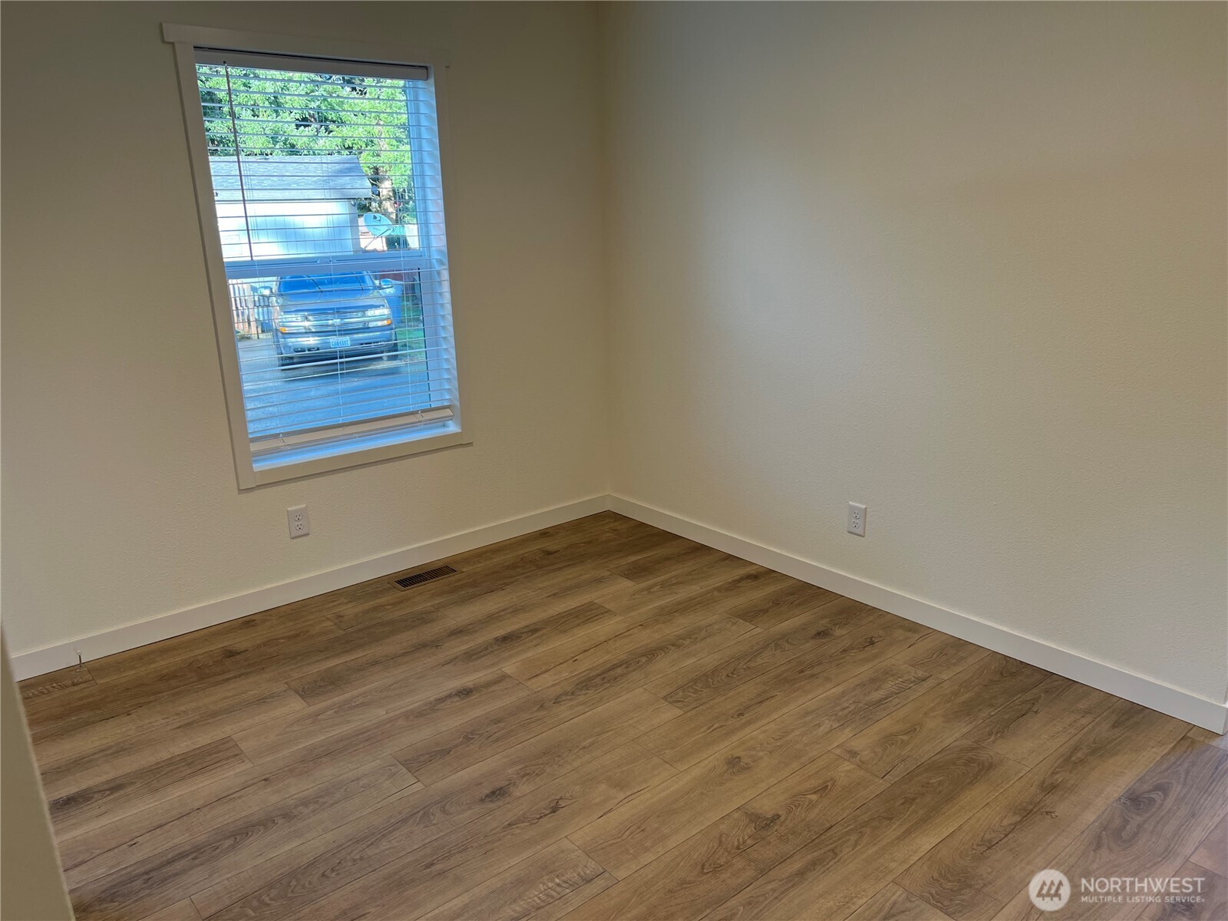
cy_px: 460
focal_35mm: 26
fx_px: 922
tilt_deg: -14.3
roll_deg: +2.6
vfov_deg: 53.1
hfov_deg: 67.3
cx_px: 614
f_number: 1.5
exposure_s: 1/120
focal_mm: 5.7
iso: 80
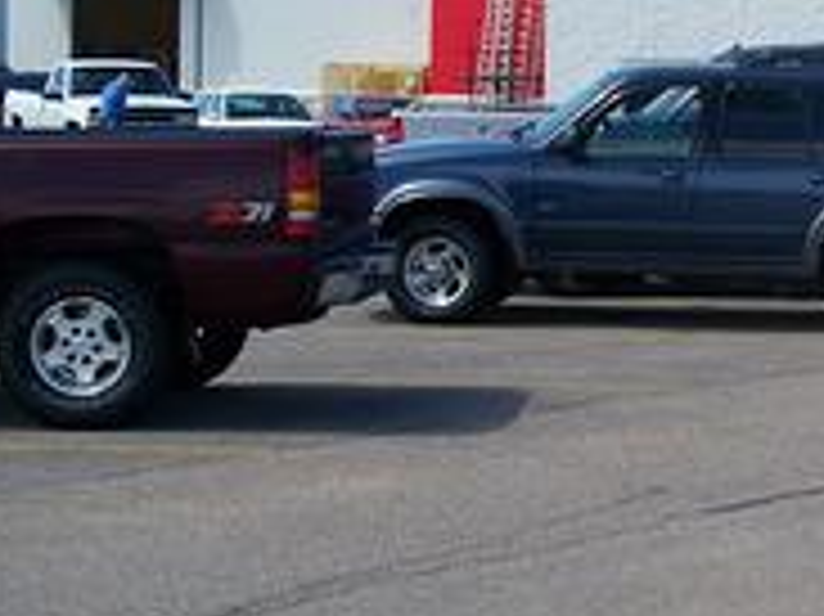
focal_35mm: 120
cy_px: 207
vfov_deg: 12.3
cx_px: 1024
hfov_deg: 15.7
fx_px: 2855
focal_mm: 9.86
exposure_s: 1/640
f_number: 2.9
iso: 64
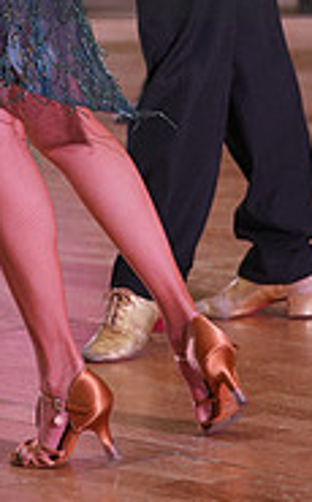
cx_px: -42
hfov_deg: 5.8
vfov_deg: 9.3
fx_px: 3059
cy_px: -71
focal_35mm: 224
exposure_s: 1/500
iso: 1600
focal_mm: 70
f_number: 4
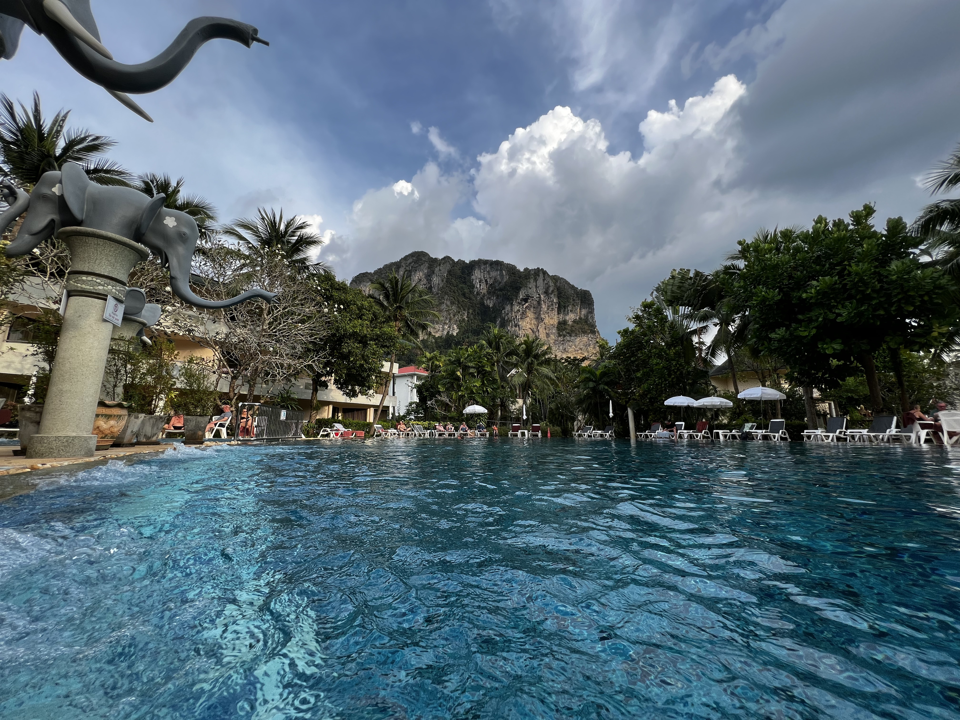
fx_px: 361
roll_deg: -0.1
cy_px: 360
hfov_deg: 106.2
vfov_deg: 89.9
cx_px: 480
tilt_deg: +10.5
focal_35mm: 13
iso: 32
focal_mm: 1.57
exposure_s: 1/435
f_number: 1.8
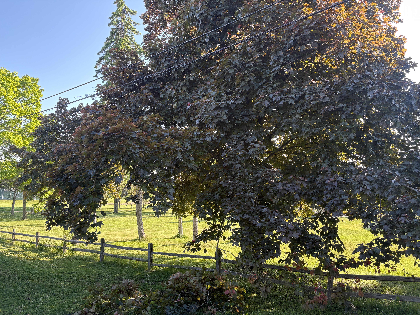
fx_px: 315
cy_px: 158
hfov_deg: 67.3
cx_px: 210
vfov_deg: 53.1
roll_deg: -1.1
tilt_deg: +7.0
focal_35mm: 26
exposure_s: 1/172
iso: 40
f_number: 1.6
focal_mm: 5.96
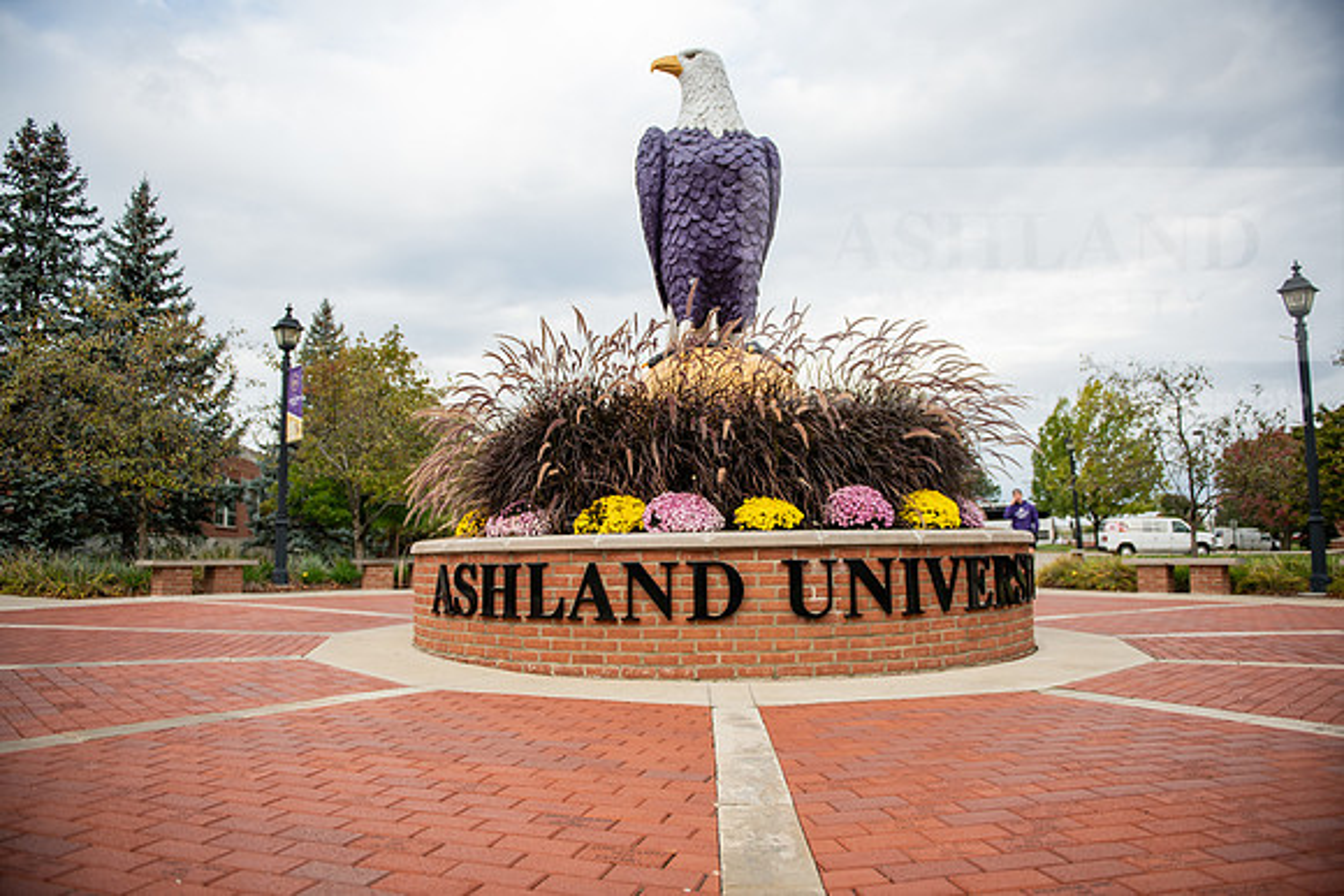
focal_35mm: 24
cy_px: 448
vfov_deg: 53.2
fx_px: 896
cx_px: 672
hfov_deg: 73.7
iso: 125
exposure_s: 1/400
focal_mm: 24
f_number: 2.8
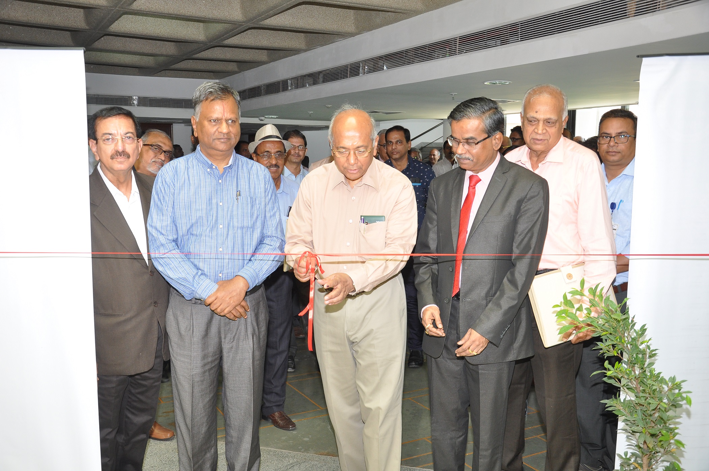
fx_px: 708
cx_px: 354
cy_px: 236
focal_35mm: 36
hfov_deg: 53.2
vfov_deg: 36.8
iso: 640
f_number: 5.6
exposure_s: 1/125
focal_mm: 24
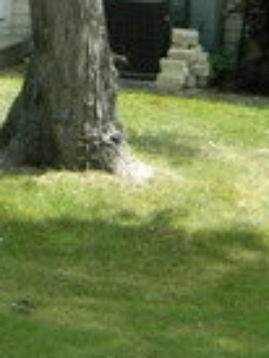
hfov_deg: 7.1
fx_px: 1986
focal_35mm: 192
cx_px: -488
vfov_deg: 10.0
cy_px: -170
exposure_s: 1/250
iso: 110
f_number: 3.5
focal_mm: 7.3
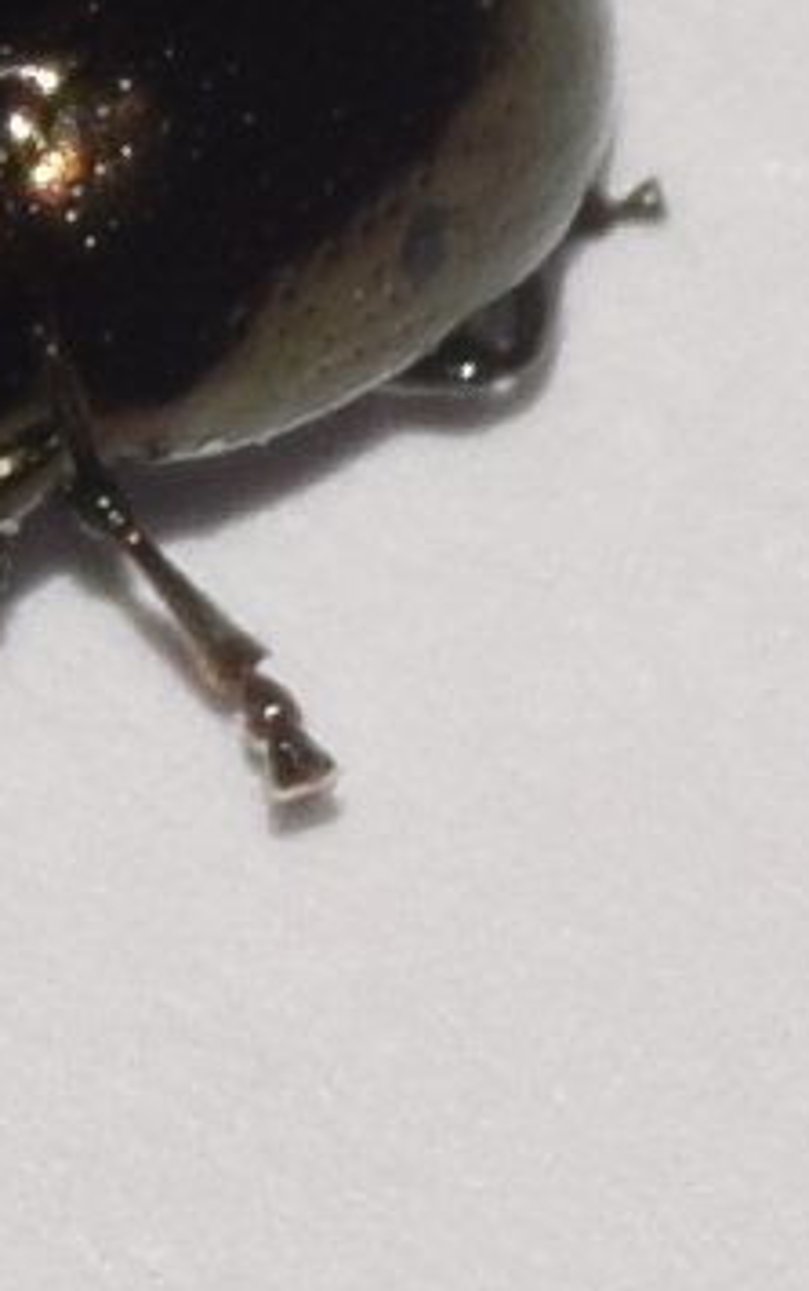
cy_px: 370
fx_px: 20322
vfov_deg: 3.6
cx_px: -69
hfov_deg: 2.3
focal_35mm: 577
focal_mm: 140
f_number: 14
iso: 100
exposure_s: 1/200
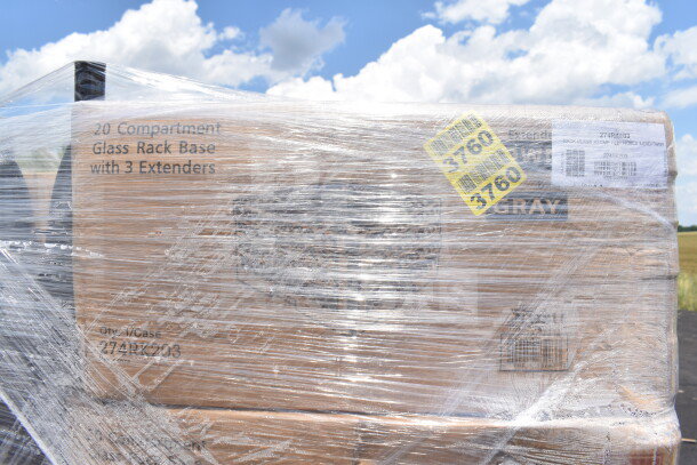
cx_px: 348
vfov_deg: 48.0
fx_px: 523
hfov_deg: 67.4
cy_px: 232
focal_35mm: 27
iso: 200
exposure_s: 1/400
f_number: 8
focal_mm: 18
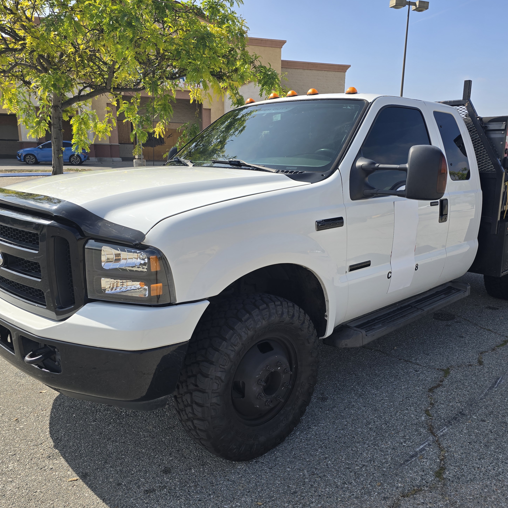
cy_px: 261
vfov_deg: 57.3
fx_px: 465
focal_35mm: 28
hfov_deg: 57.2
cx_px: 283
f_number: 1.7
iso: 12
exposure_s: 1/643
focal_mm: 6.3
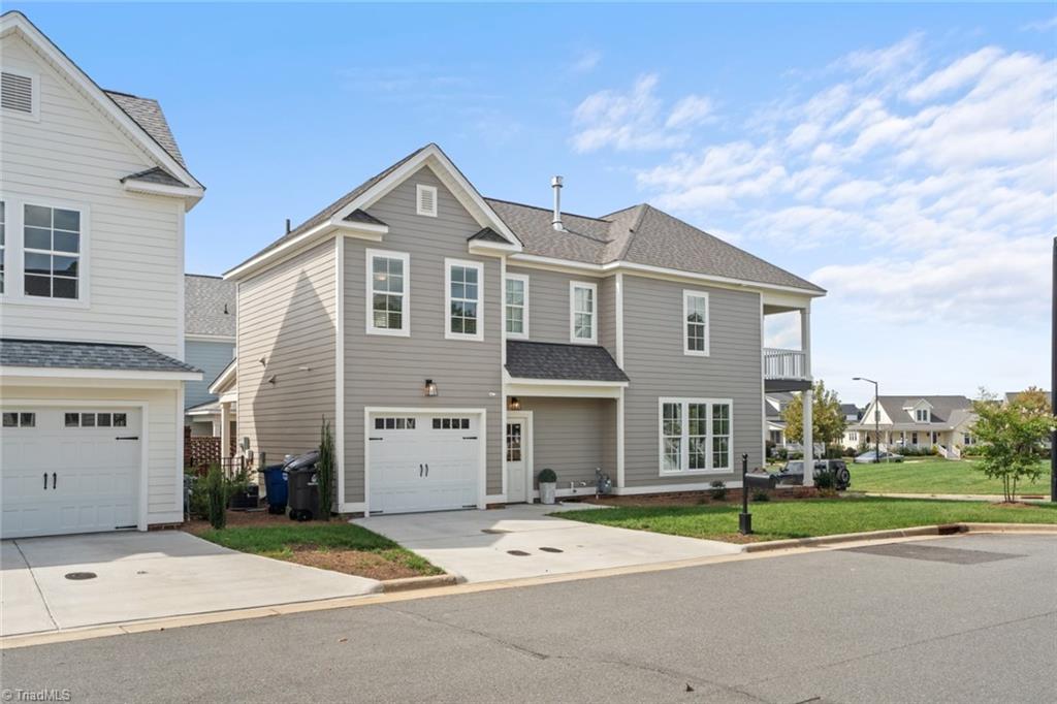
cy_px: 352
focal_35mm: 26
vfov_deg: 48.7
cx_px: 528
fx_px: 778
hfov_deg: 68.4
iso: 320
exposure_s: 1/1000
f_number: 8
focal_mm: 26.5
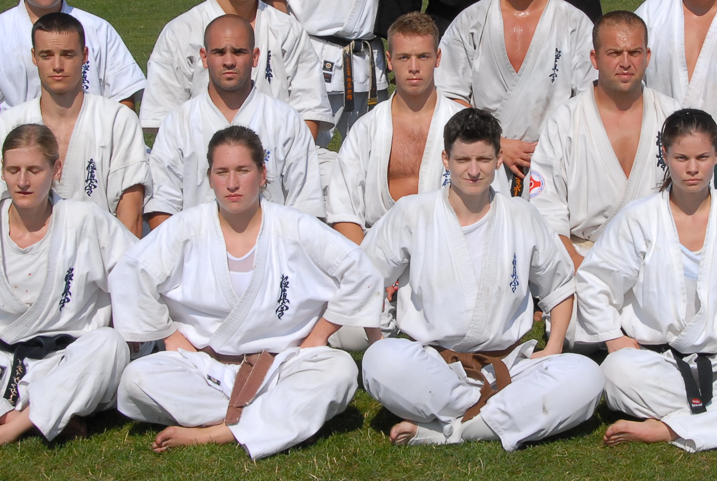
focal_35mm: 88
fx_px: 1756
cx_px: 482
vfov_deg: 15.5
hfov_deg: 23.0
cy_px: 112
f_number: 11
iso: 400
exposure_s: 1/800
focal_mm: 32
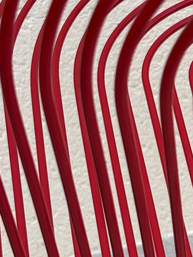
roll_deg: +5.5
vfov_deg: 13.8
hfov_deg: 10.2
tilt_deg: -33.0
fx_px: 1063
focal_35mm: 143
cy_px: 127
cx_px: 228
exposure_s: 1/364
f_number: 1.6
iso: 32
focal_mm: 5.96
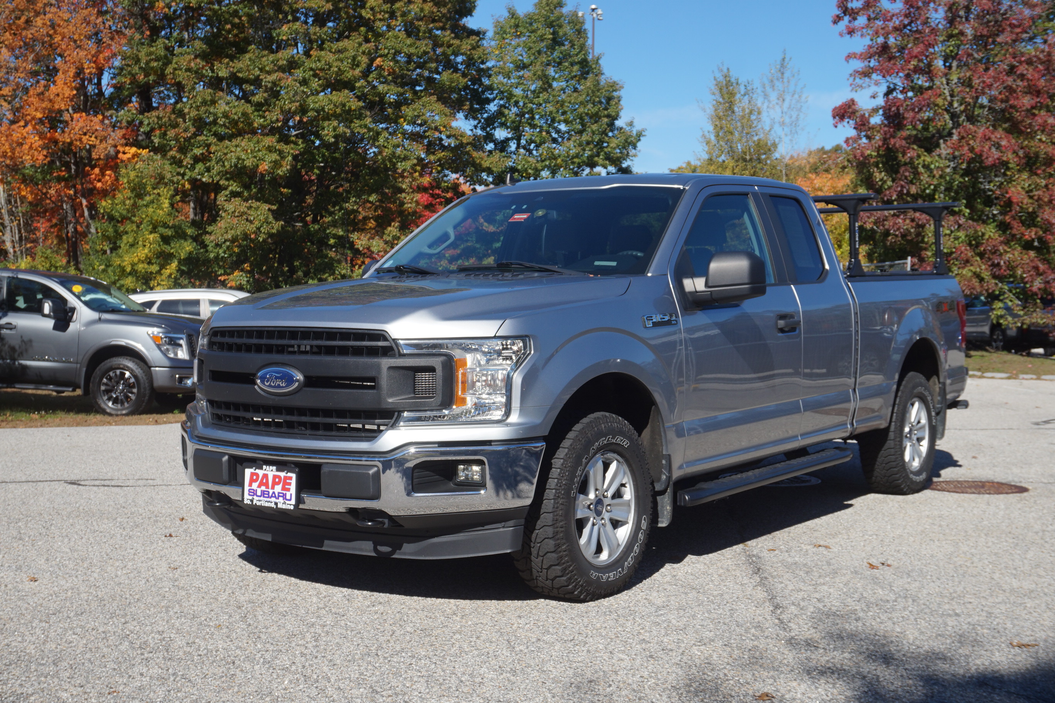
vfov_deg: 30.8
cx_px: 528
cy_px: 352
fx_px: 1275
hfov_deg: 45.0
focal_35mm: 44
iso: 100
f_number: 8
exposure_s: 1/250
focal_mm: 29
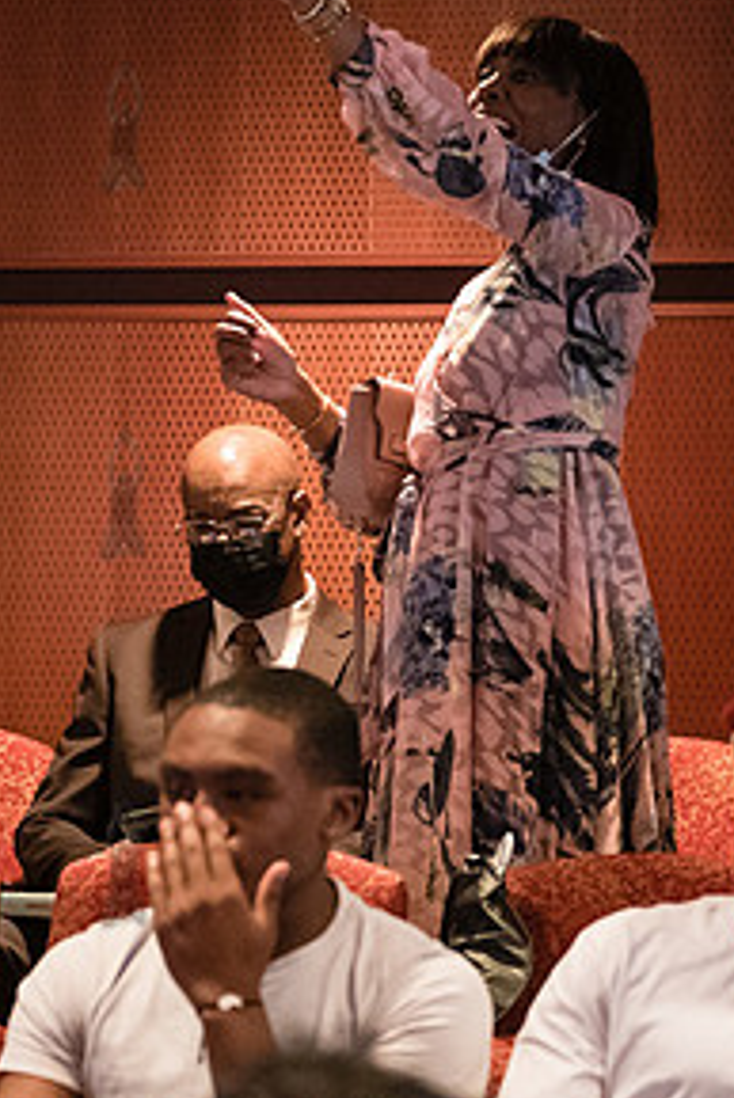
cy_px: 555
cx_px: 252
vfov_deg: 13.6
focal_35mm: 151
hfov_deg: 9.1
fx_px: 4612
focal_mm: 60
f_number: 2.8
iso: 4000
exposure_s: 1/100
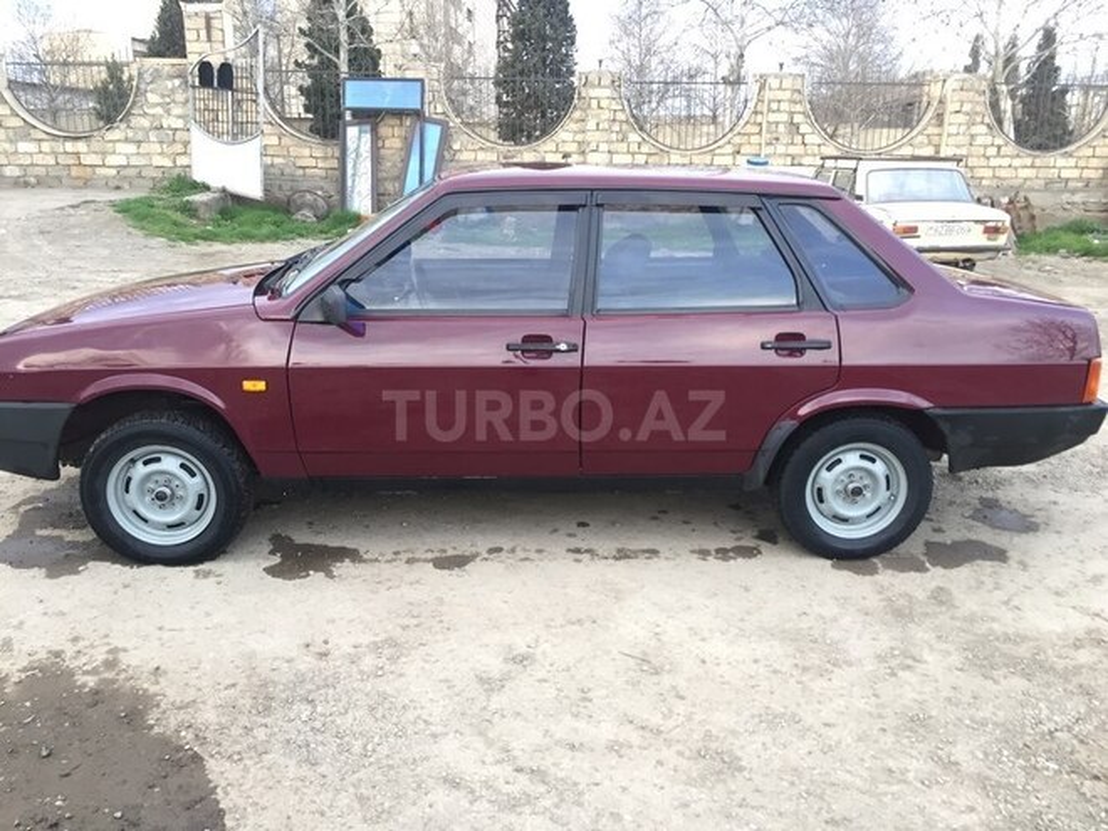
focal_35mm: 29
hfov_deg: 61.7
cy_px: 416
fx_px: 928
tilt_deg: -15.9
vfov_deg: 48.2
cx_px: 554
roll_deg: +0.0
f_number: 2.2
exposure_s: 1/33
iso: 50
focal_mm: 4.15
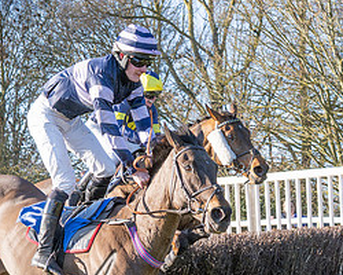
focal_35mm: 159
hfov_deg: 12.1
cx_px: 87
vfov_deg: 9.6
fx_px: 1614
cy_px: 277
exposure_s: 1/1250
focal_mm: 35
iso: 400
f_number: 4.5
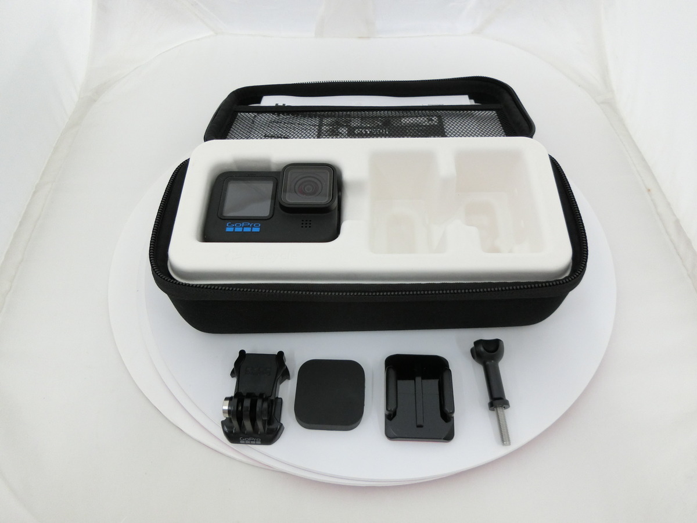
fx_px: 503
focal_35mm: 25
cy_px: 262
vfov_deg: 54.9
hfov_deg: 69.4
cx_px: 348
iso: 250
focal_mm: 4.5
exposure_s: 1/125
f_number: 3.5
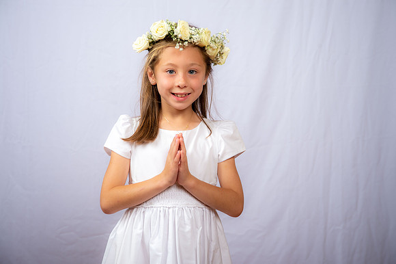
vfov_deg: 20.6
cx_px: 198
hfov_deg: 30.5
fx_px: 726
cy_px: 132
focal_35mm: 66
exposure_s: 1/160
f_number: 6.3
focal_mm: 66
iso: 250
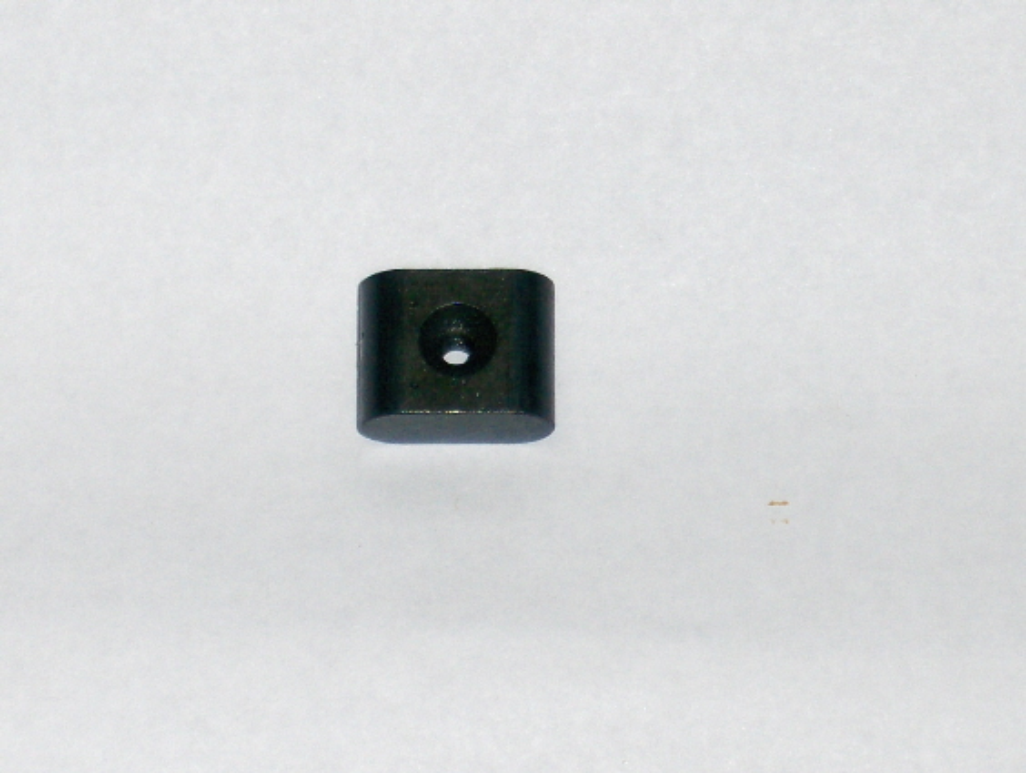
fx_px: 3117
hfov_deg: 18.7
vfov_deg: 14.1
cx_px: 513
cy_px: 386
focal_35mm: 105
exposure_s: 1/125
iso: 100
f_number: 5
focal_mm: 22.5
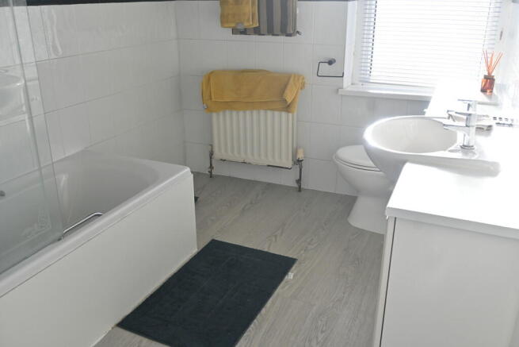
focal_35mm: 32
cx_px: 260
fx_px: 465
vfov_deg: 40.8
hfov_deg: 58.3
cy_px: 174
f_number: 5
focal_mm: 21.5
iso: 100
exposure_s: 1/100
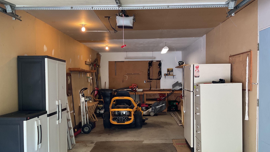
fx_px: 243
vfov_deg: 34.6
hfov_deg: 58.0
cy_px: 90
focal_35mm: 34
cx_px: 137
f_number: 1.8
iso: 40
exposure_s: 1/60
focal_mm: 3
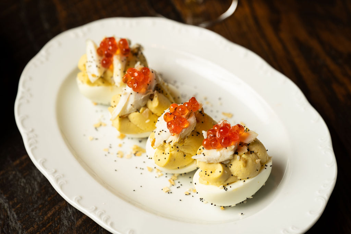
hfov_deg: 28.8
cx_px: 176
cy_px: 117
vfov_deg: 19.5
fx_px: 683
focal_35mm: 70
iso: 200
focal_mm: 70
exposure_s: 1/160
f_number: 5.6
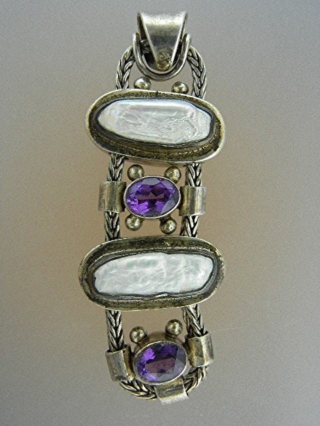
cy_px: 213
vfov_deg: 42.1
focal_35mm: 45
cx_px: 160
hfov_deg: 32.2
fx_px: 555
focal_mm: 8.1
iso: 400
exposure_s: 1/24.7
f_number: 3.8
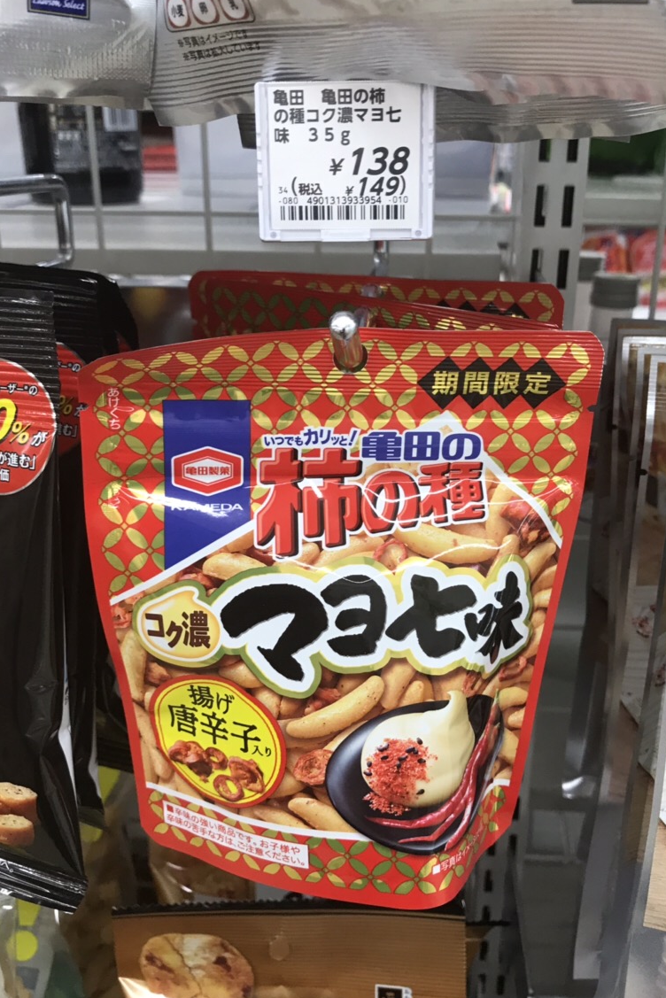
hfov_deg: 42.3
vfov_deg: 60.3
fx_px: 860
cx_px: 354
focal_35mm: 31
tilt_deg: -20.7
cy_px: 478
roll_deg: +0.2
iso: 25
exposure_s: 1/33
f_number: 1.8
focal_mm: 3.99
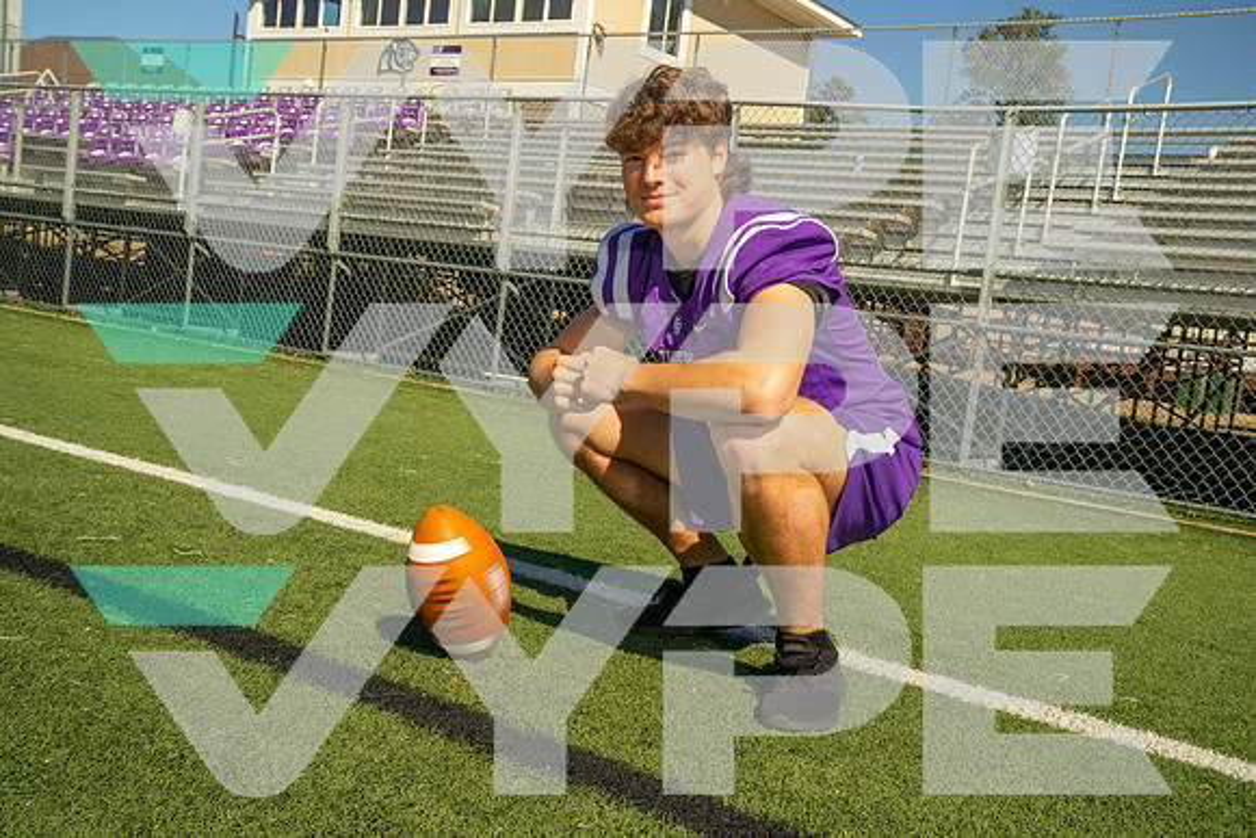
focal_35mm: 38
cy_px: 419
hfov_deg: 50.7
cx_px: 628
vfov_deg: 35.1
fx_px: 1326
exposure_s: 1/125
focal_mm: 38
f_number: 11
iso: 250
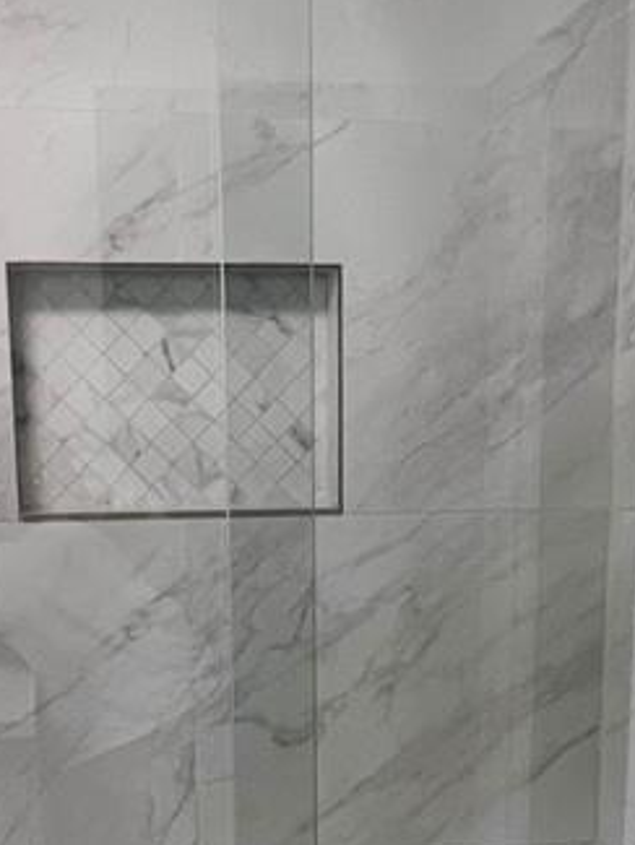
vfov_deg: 37.7
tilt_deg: -11.5
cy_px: 712
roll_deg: +0.8
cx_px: 281
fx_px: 1173
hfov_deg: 30.3
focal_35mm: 48
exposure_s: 1/58
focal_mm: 1.57
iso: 250
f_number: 1.8
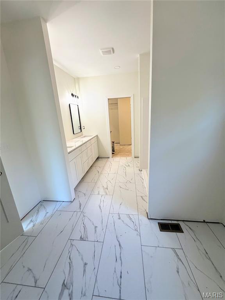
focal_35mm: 14
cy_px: 150
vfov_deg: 102.1
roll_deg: +3.0
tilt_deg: -15.5
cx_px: 112
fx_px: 121
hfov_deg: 85.7
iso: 125
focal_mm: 2.22
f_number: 2.2
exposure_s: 1/120
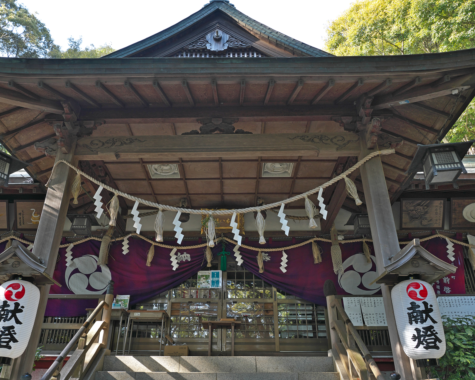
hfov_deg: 62.1
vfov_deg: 51.5
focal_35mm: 28
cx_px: 219
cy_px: 184
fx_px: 394
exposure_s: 1/20
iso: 200
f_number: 10
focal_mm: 24
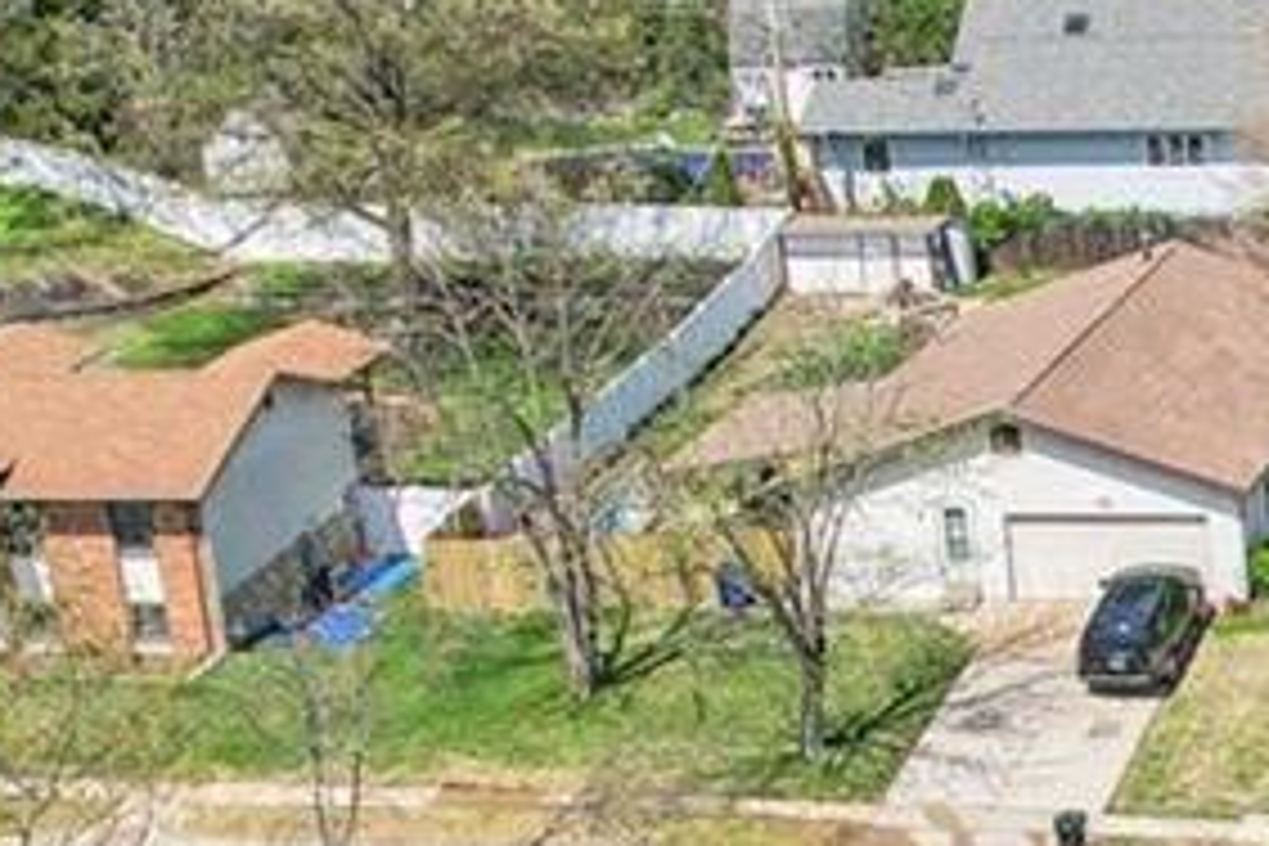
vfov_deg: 10.8
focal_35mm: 125
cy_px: 986
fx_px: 4406
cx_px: 2169
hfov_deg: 14.7
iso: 110
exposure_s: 1/2500
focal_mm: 8.4
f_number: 2.8
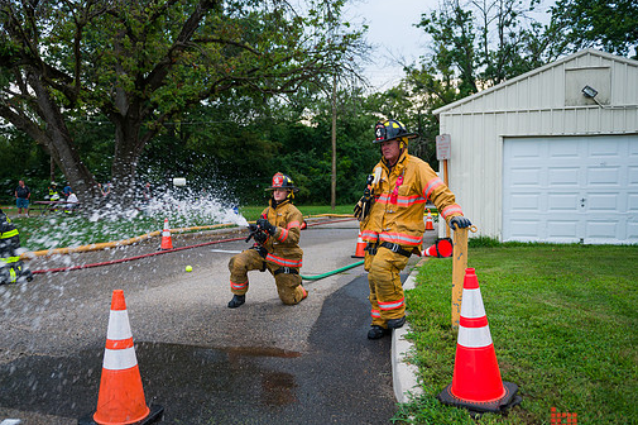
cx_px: 274
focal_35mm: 31
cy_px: 229
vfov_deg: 42.2
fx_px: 549
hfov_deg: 60.1
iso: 500
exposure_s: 1/250
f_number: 3.2
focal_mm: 27
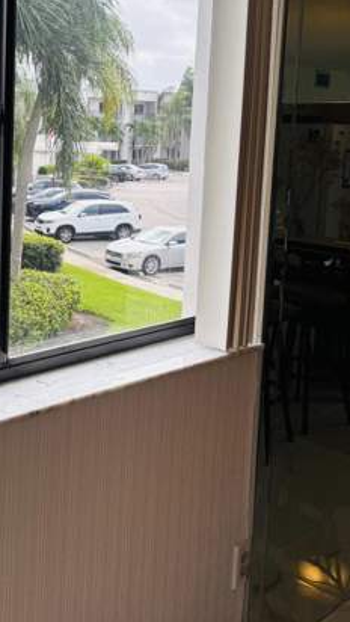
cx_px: 0
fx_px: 725
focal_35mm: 44
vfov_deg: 45.8
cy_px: 213
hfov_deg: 25.8
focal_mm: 5.96
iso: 50
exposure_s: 1/608
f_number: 1.6
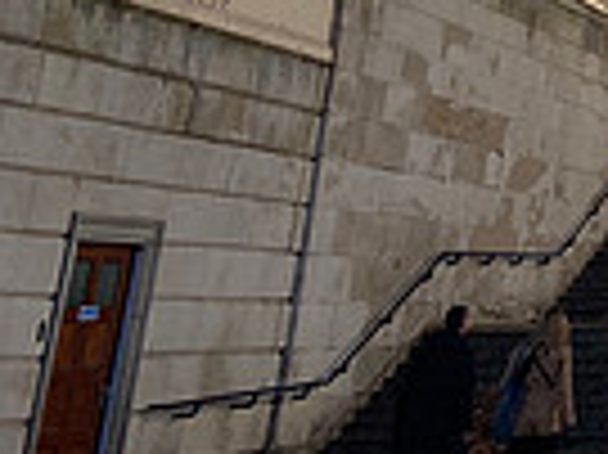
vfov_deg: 11.8
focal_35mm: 112
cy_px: -456
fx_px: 1965
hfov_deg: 14.1
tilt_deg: +21.2
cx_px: 1293
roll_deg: +0.8
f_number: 1.8
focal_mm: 4.25
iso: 32
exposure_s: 1/2183
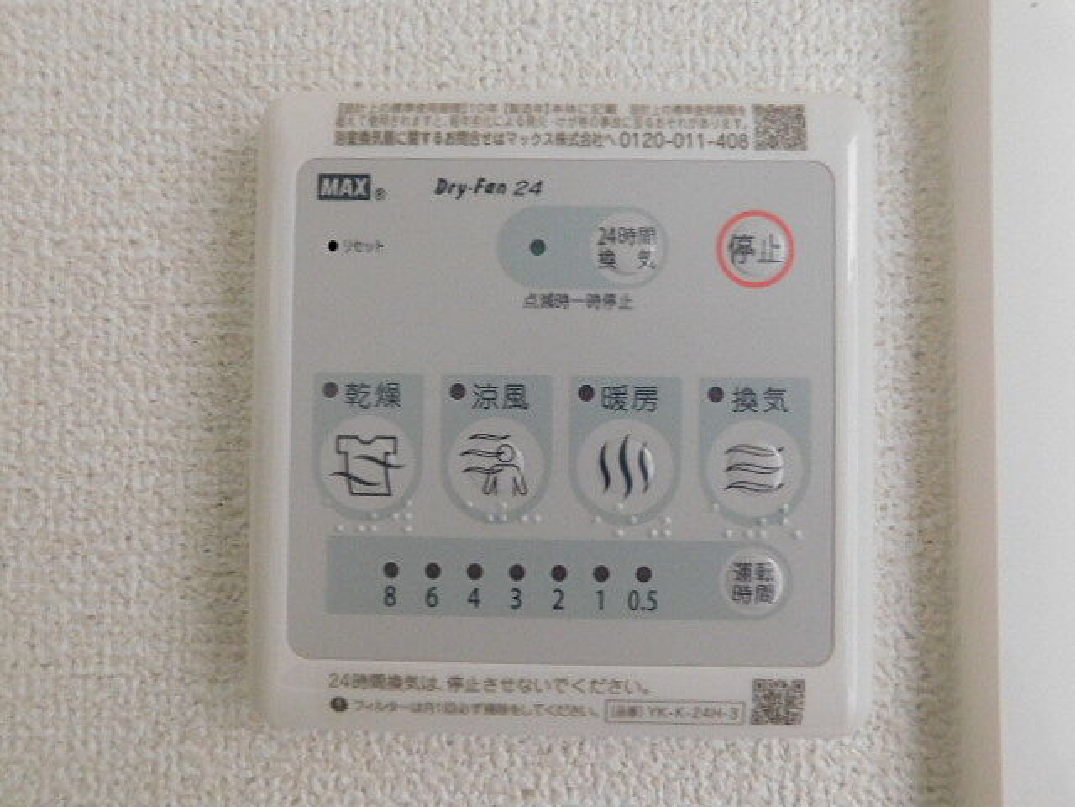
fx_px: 714
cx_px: 538
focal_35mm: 23
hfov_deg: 73.9
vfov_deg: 58.9
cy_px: 404
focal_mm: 4
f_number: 3
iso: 400
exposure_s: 1/13
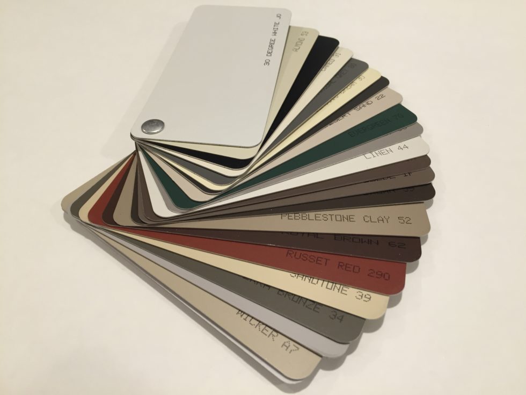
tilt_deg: -49.5
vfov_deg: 48.2
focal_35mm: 29
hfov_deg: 61.7
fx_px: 441
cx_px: 263
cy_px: 198
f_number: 2.2
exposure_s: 1/30
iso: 80
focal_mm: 4.15
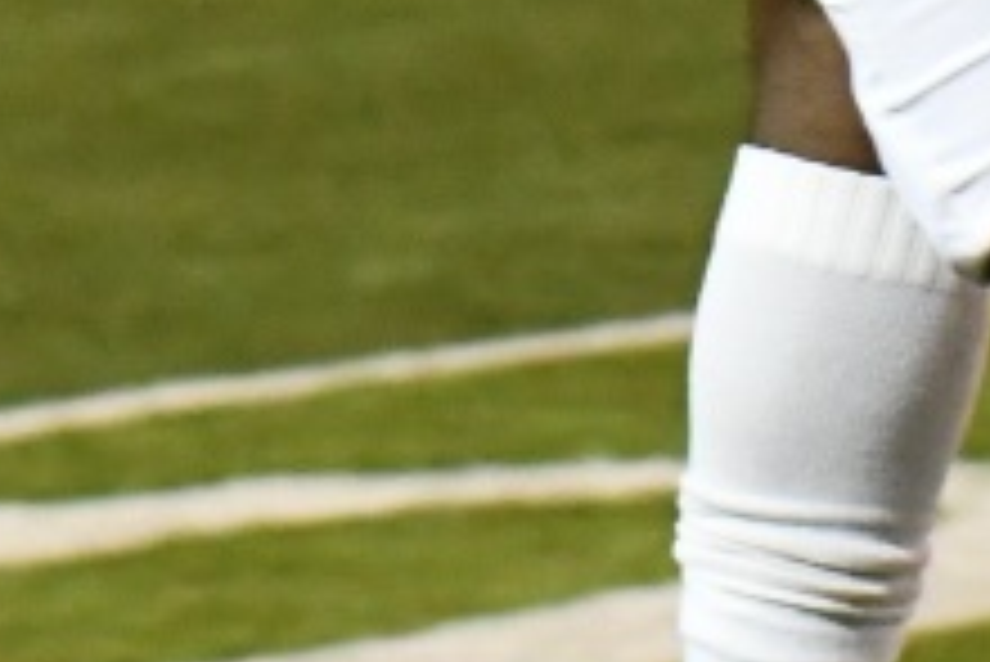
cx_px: 477
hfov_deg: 2.7
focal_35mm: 774
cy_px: -1621
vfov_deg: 1.8
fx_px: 21298
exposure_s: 1/500
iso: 4500
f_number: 2.8
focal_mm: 70
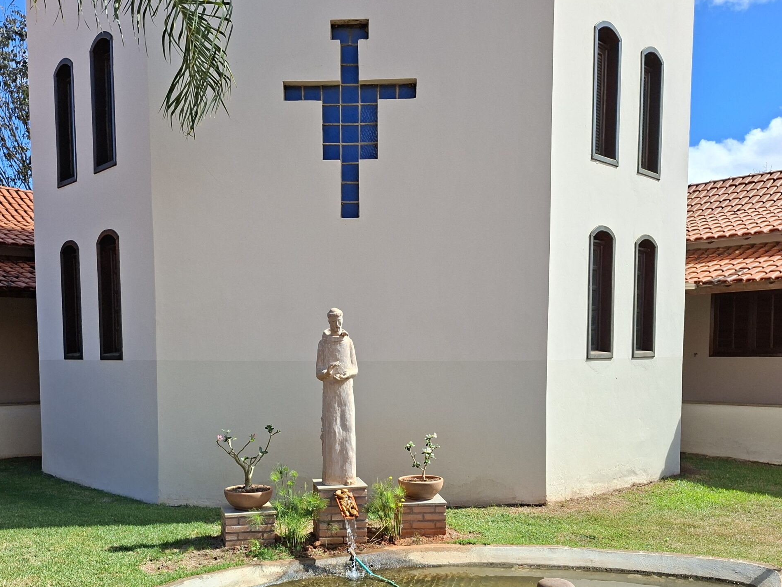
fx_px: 700
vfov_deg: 44.9
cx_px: 341
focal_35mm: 31
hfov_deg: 58.1
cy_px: 386
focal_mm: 5.54
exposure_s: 1/1362
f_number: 1.8
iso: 50
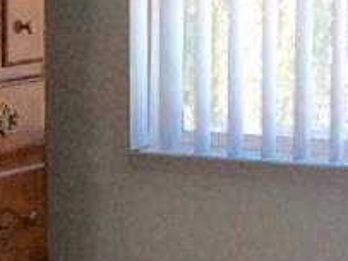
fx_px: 2371
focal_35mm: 236
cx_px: -15
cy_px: 393
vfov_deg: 6.2
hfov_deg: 8.3
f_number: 2.4
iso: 50
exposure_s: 1/120
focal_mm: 3.3
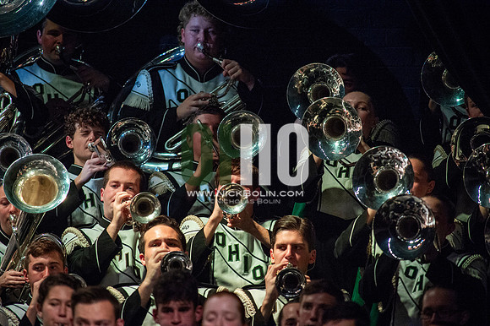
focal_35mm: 600
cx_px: 245
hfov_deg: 3.4
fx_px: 8162
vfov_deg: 2.3
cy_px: 163
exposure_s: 1/400
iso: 5000
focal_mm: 600
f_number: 5.6
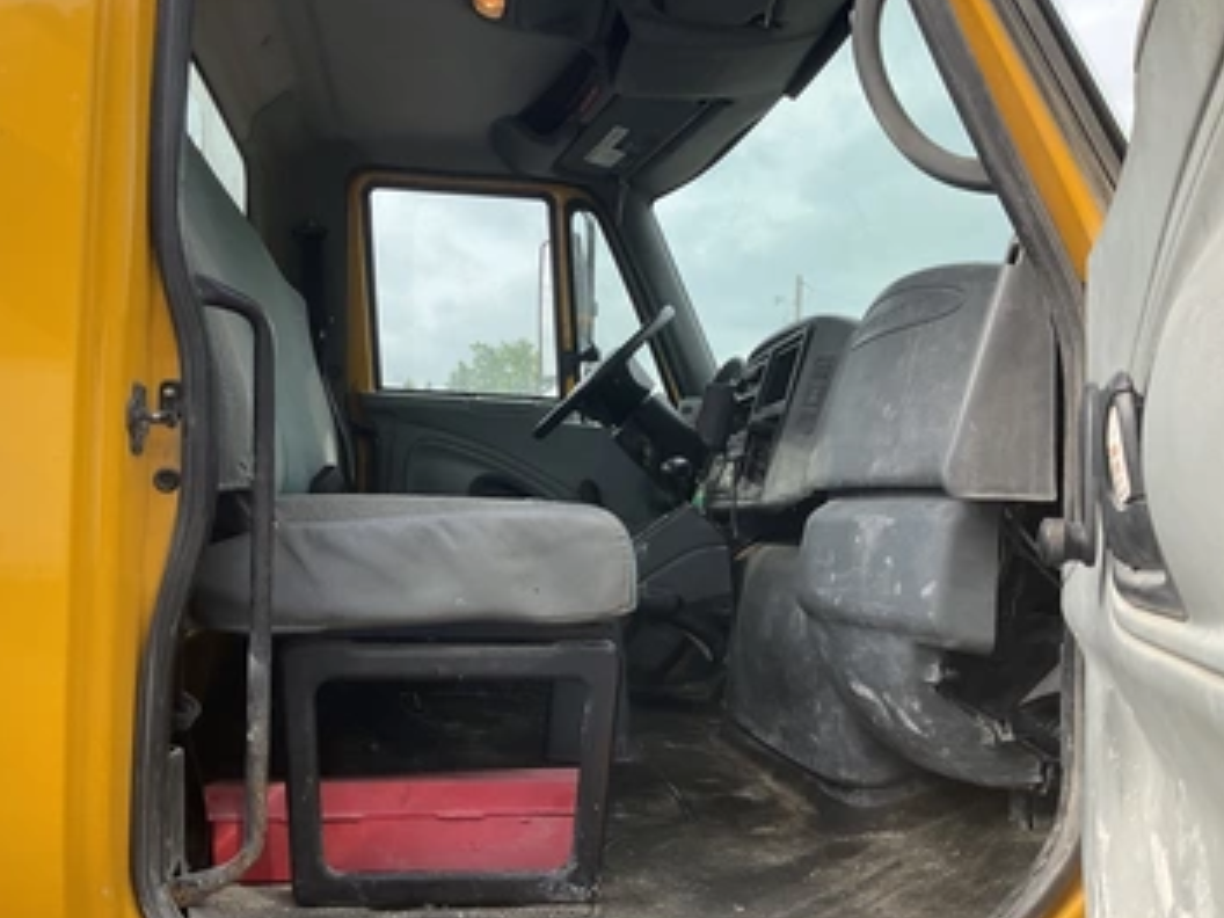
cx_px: 539
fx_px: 1167
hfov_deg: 55.2
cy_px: 483
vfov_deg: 42.9
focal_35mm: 33
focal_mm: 3
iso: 25
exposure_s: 1/568
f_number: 1.8
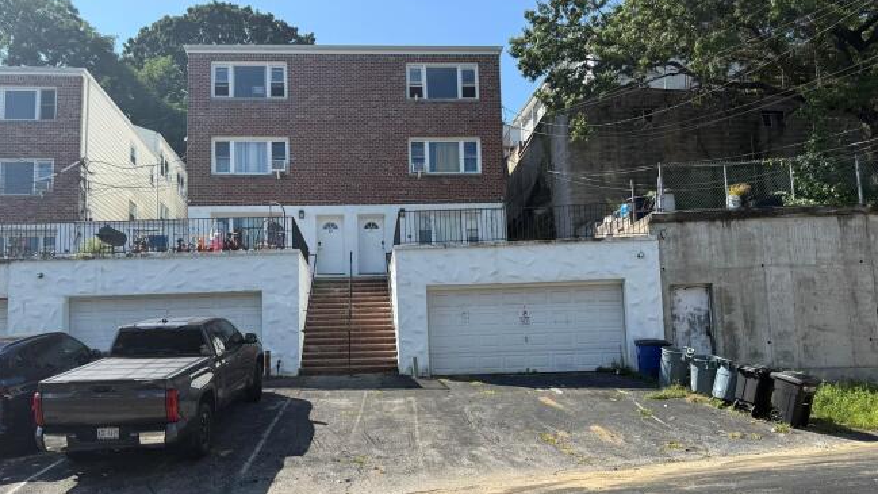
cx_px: 415
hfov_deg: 66.0
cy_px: 300
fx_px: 675
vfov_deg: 40.0
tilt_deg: +6.3
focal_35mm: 29
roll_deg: +0.8
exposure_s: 1/3021
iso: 80
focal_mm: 6.76
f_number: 1.78
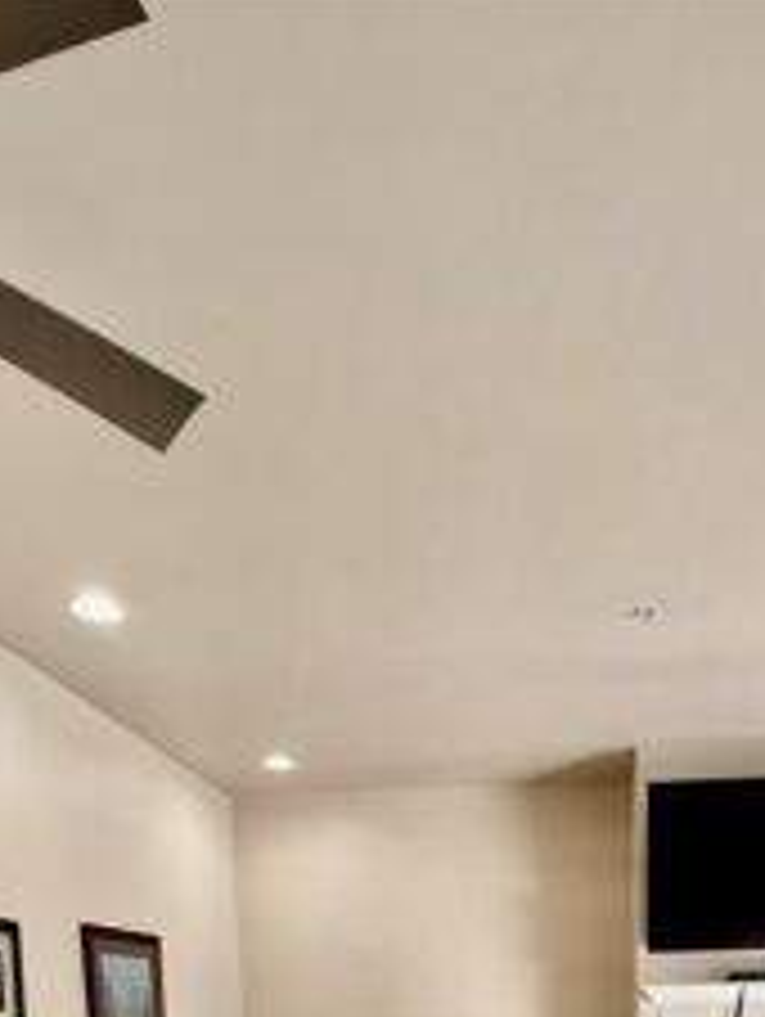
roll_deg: +1.4
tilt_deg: -7.3
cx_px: 526
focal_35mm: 33
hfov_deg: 42.3
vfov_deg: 41.0
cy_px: 1181
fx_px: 971
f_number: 2.2
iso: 200
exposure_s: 1/120
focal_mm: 2.22
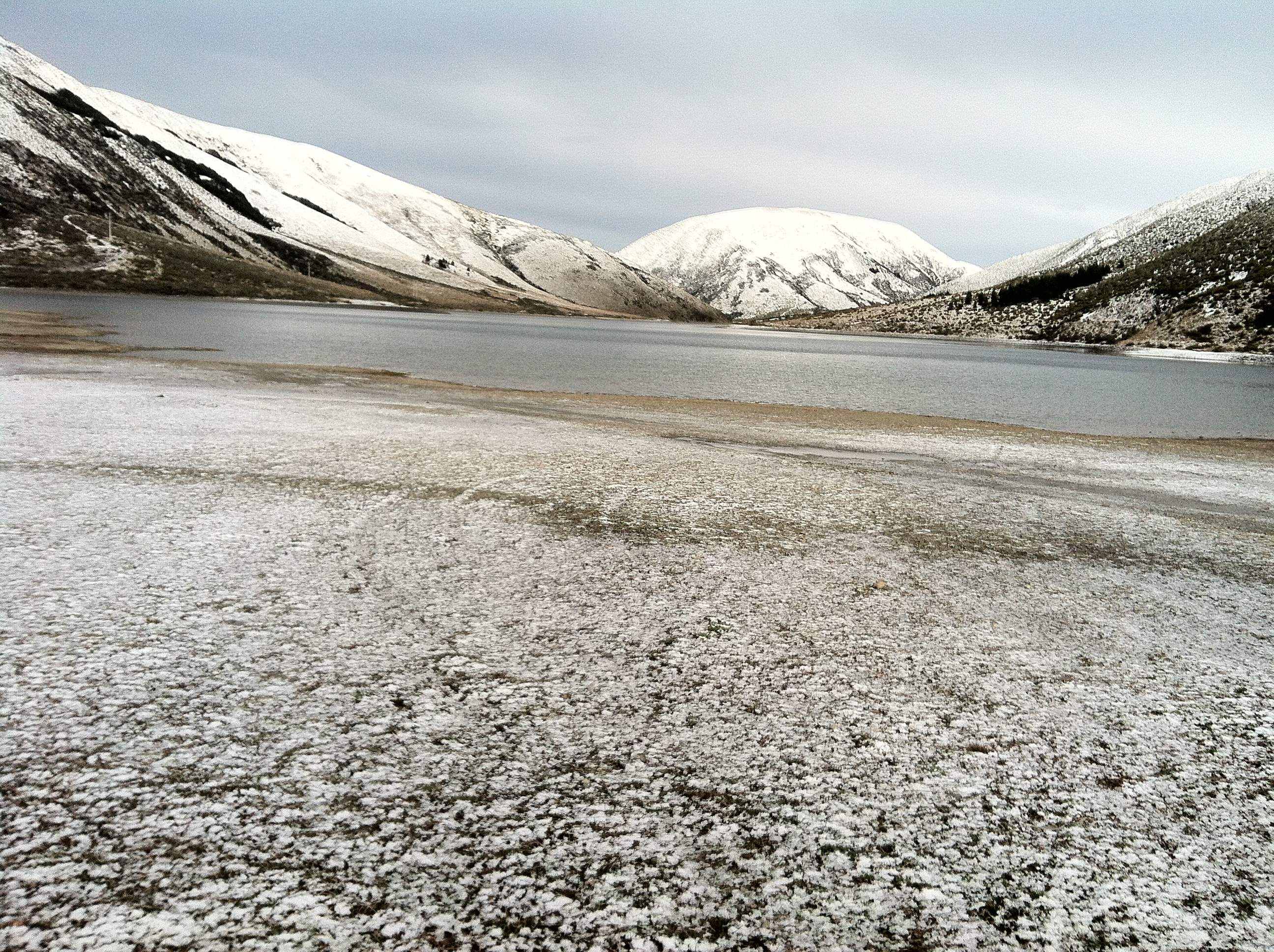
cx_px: 637
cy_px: 476
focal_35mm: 35
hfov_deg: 52.7
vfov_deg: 40.6
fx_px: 1286
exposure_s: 1/1111
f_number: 2.8
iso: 80
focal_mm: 3.85
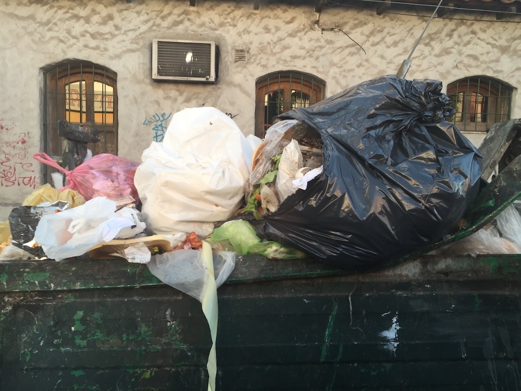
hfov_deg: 61.7
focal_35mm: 29
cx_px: 260
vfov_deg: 48.2
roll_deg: -3.0
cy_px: 196
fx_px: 436
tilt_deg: -3.7
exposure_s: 1/50
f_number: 2.2
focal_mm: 4.15
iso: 32
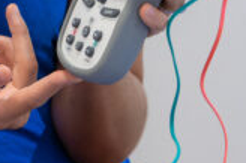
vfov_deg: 6.1
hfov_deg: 8.6
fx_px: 1536
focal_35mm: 225
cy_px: -26
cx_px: -273
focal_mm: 36
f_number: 3.5
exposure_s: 1/160
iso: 1600
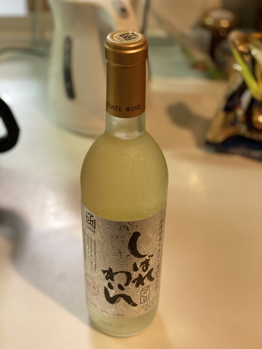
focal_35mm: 52
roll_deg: -1.2
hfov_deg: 28.0
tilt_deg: -37.7
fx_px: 525
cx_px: 131
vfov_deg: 36.8
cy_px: 174
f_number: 2
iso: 160
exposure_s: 1/33
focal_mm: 6
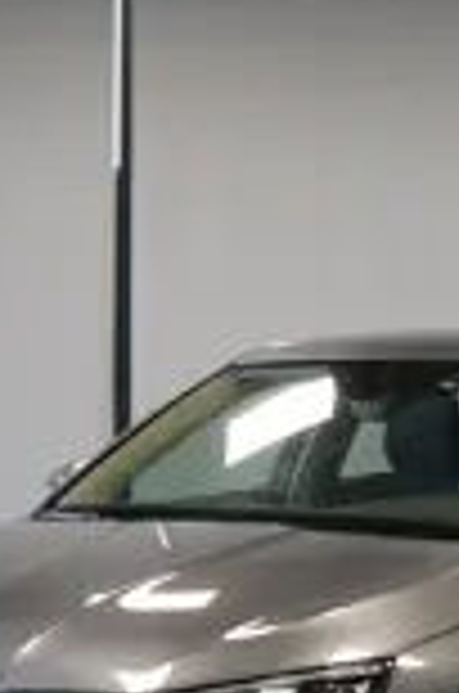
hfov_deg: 8.9
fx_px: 2939
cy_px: 508
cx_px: 459
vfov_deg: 13.4
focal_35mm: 153
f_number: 4.5
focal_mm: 49
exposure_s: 1/160
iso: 2000
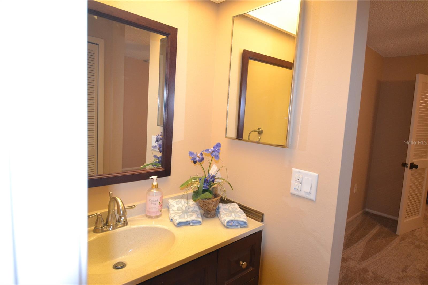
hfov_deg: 85.4
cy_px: 142
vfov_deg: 63.2
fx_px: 232
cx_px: 214
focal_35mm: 20
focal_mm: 13
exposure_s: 1/60
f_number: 3.8
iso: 1600
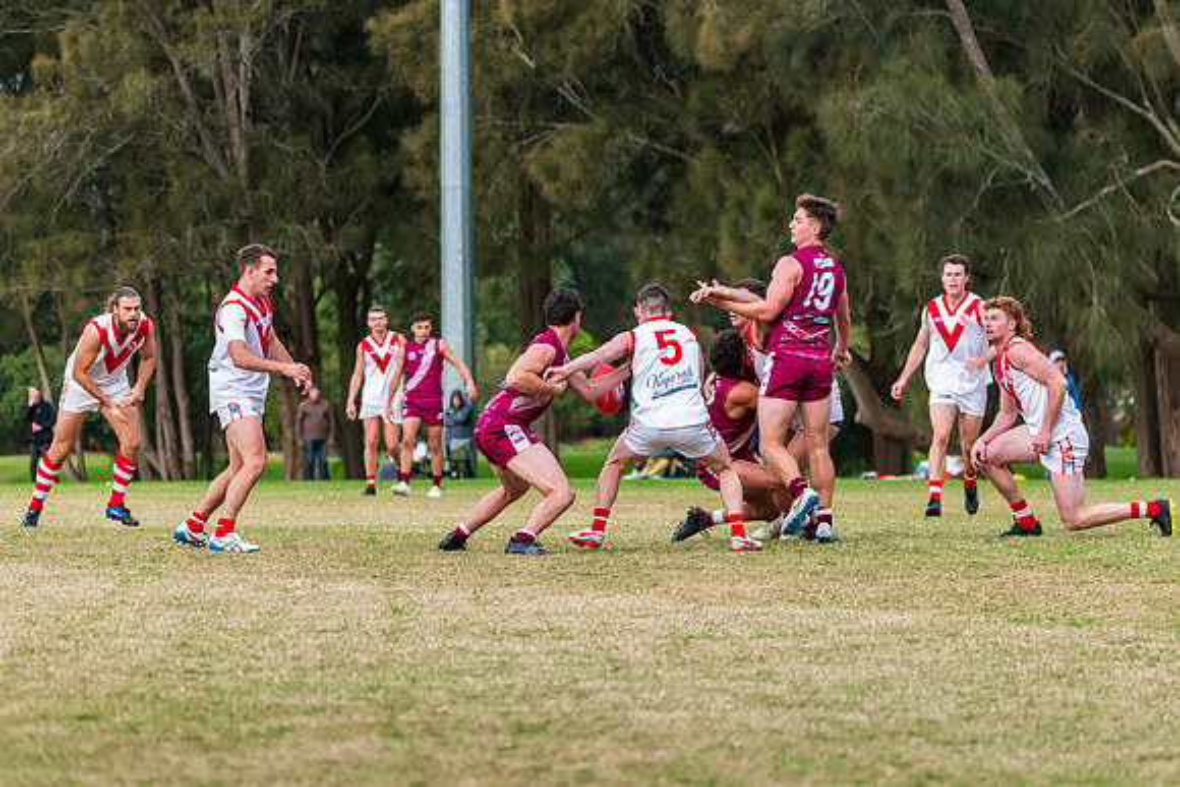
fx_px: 6727
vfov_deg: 6.7
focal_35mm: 205
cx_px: 583
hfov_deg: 10.0
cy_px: 389
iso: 1400
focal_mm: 170
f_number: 5
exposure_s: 1/1250
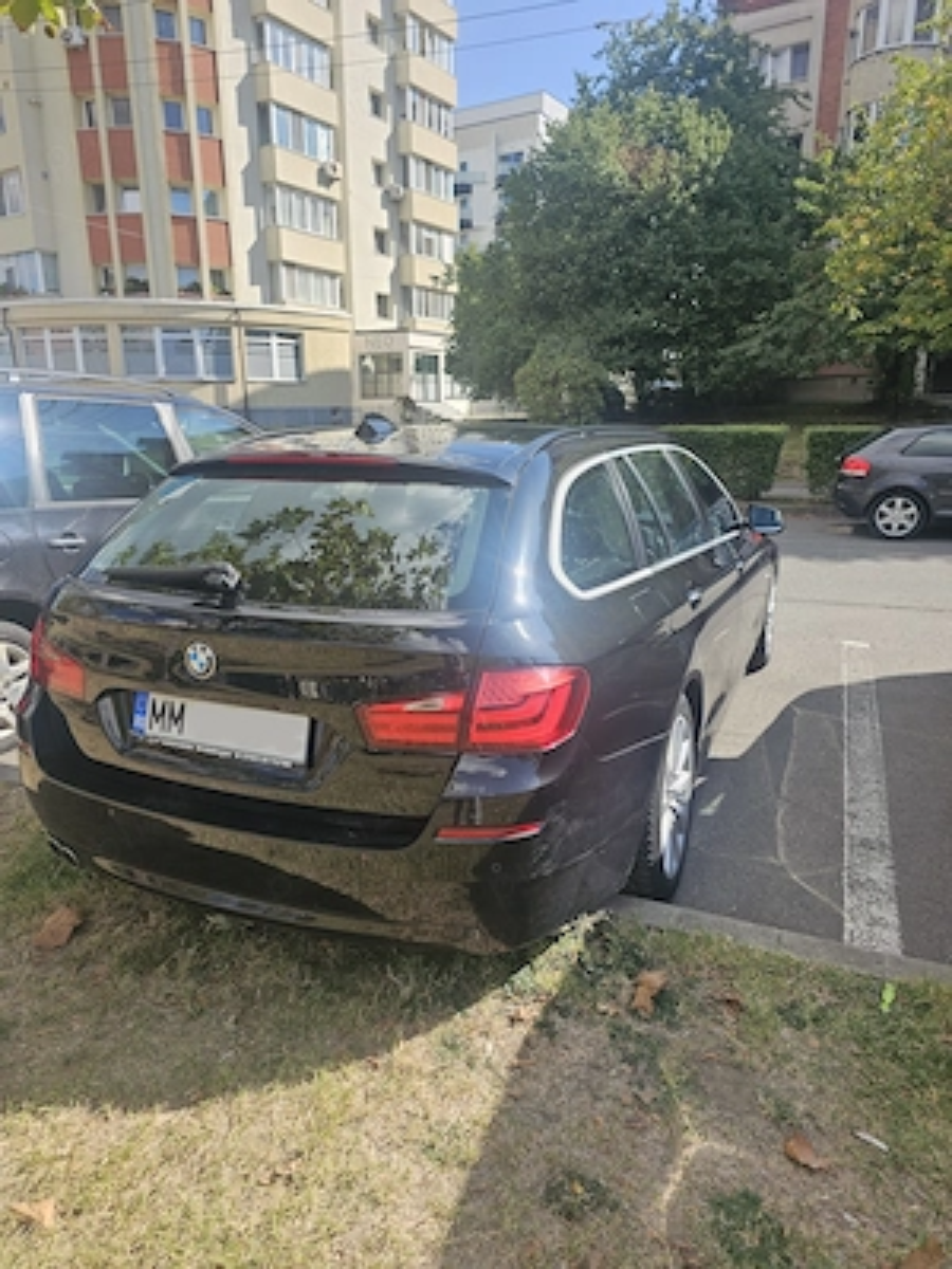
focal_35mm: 23
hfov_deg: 58.9
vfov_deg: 73.9
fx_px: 843
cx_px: 476
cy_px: 634
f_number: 1.7
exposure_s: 1/368
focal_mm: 6.3
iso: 10
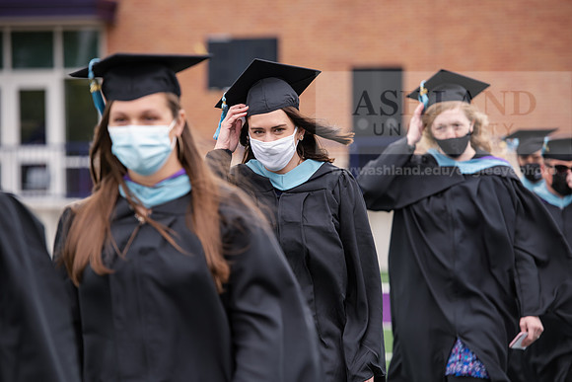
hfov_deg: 11.7
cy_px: 191
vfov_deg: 7.9
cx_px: 286
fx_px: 2781
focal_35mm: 175
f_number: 4.5
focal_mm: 175
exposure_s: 1/640
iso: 500
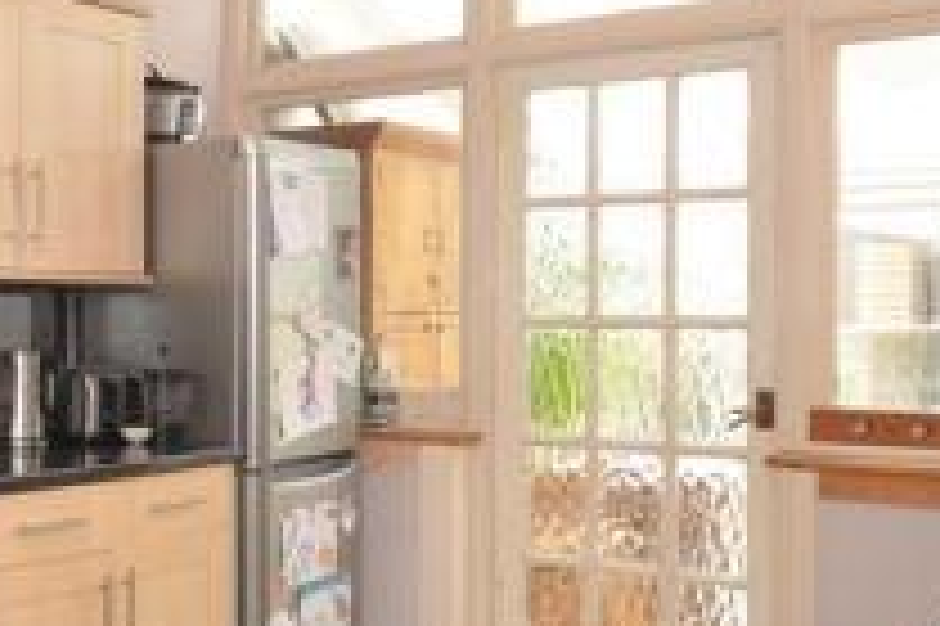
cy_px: 230
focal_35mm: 47
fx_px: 1226
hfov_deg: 34.6
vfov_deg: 28.5
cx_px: -153
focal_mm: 10
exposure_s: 1/25
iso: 500
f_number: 7.1
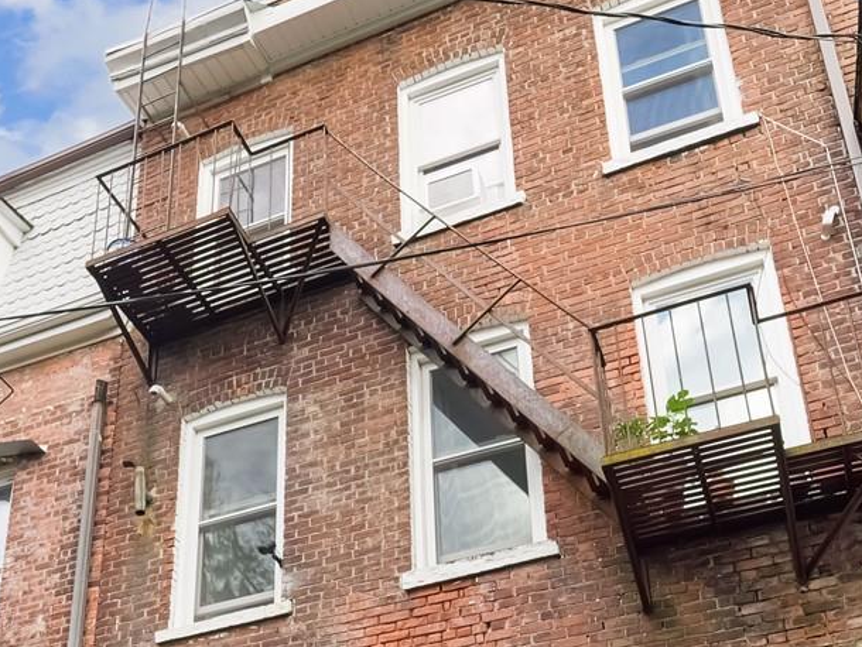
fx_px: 1171
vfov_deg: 28.1
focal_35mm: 47
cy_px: 718
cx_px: 333
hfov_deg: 40.2
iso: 200
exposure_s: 1/100
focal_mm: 7
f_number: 3.5
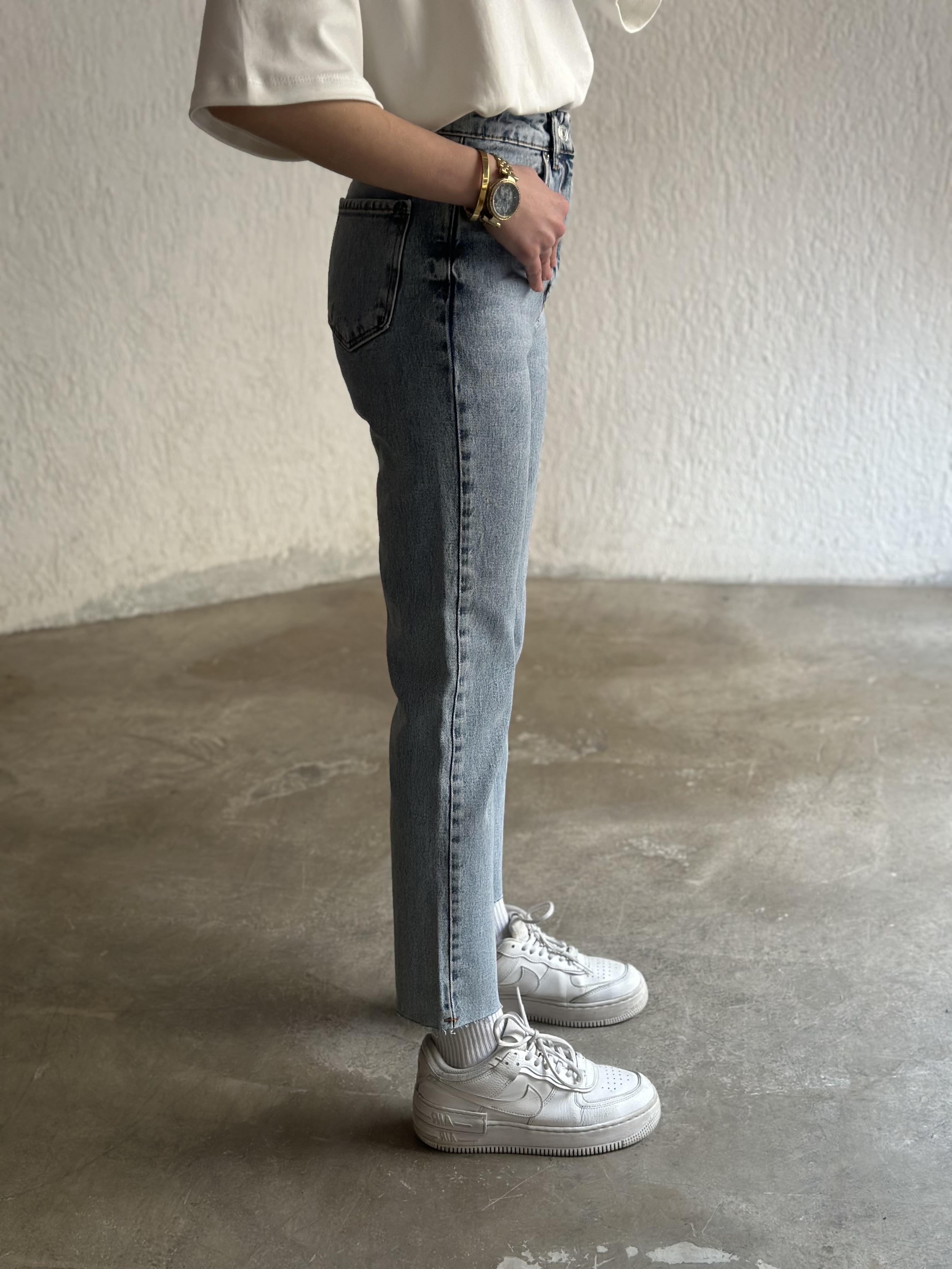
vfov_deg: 39.7
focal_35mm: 48
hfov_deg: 30.3
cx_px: 476
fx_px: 1760
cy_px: 634
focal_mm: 6.86
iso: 160
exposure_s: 1/60
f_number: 1.78
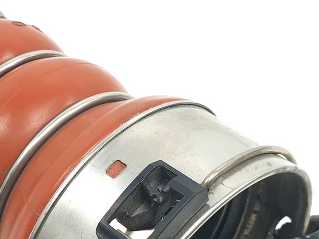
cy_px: 186
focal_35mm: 60
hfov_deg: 30.6
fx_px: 553
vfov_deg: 24.1
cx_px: 25
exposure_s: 1/121
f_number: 2.4
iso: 50
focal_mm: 4.3
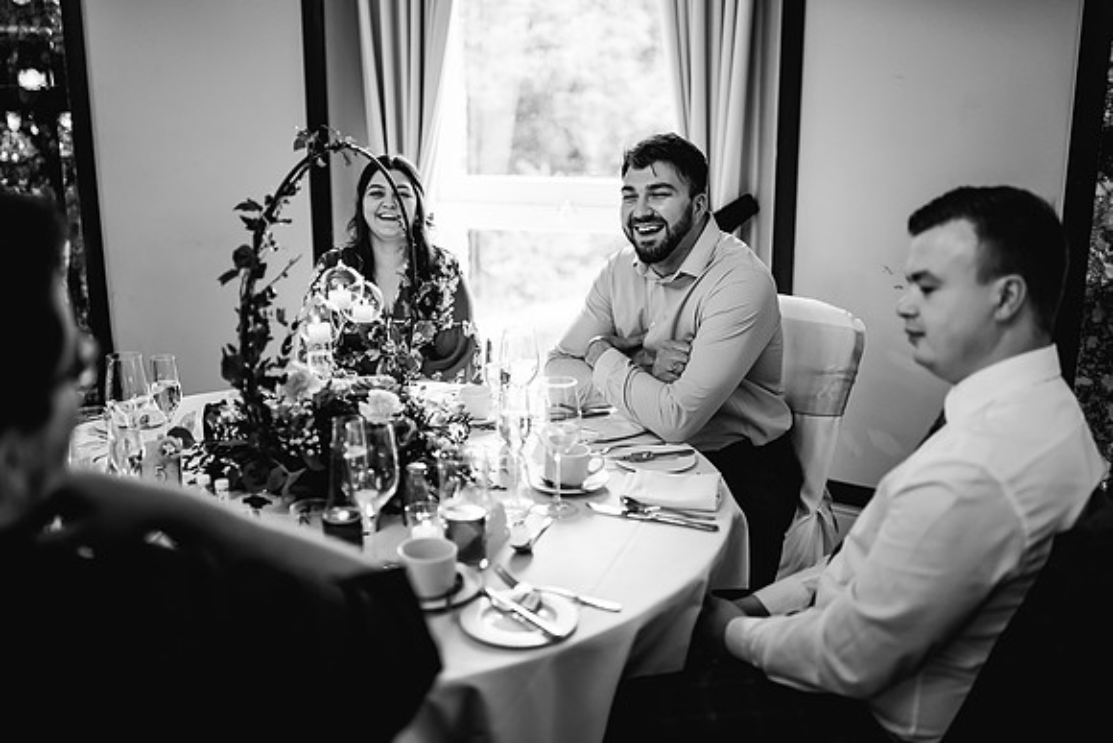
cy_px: 372
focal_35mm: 36
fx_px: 1099
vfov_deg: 37.3
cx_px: 556
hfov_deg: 53.7
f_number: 1.4
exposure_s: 1/500
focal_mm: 35
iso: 800
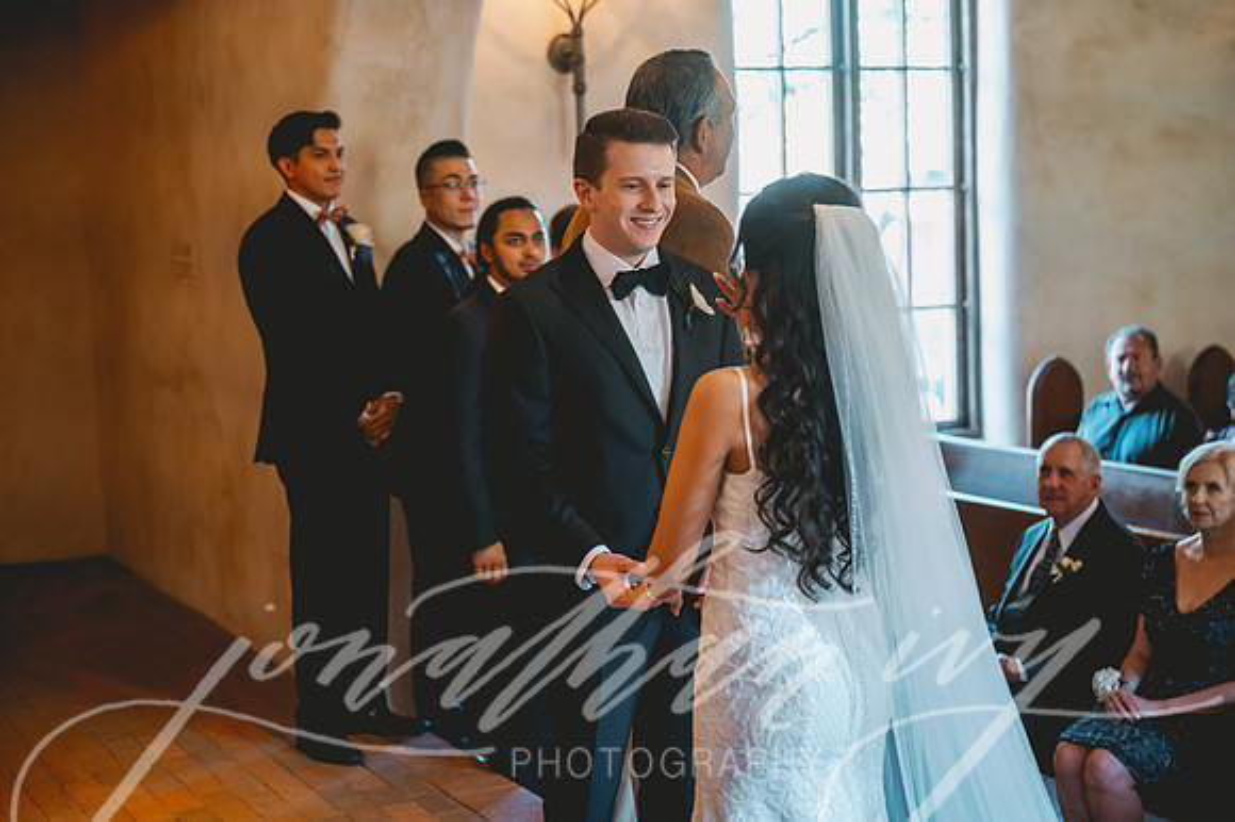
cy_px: 411
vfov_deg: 23.8
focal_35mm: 57
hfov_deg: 35.1
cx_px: 618
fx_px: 1954
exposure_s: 1/200
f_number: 2.8
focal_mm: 57
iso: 1600
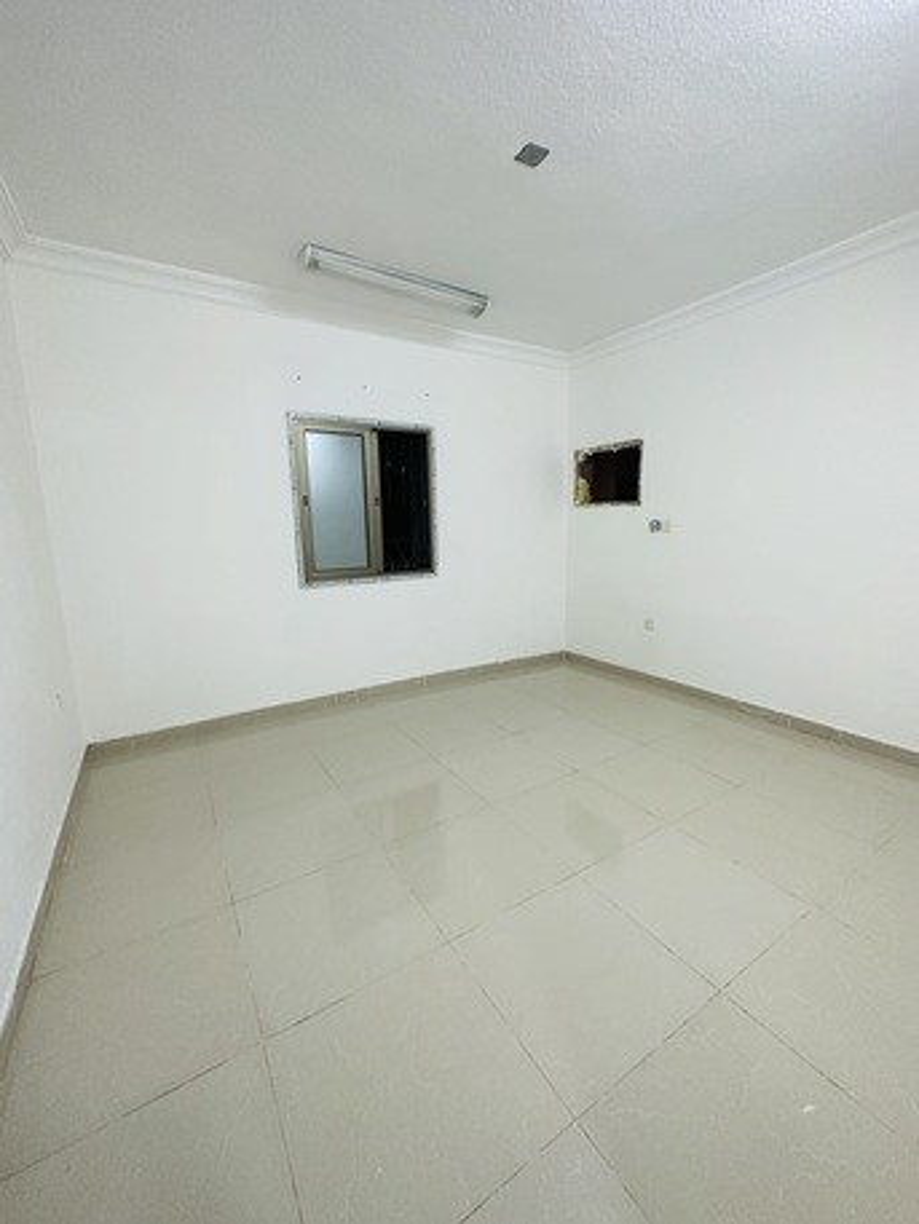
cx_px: 460
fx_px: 495
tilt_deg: -9.9
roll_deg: +1.1
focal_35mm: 14
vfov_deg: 102.0
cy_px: 612
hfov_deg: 85.7
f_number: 2.2
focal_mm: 2.22
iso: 250
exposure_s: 1/60
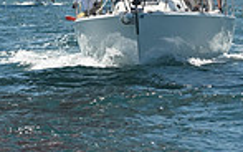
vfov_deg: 3.7
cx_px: 36
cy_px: -309
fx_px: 2299
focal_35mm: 347
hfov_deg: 6.0
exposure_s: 1/1000
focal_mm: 86
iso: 320
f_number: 8
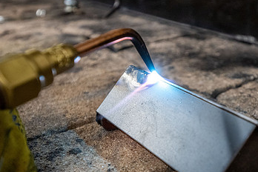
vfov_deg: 26.6
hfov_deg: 39.0
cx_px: 179
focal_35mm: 50
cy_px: 129
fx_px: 358
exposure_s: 1/160
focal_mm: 30
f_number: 4
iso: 2500
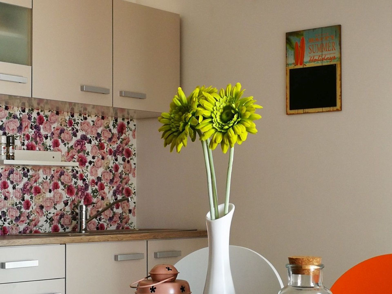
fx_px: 804
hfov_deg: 27.4
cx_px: 196
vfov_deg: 20.7
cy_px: 147
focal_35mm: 71
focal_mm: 3.95
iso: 200
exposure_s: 1/40
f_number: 2.2
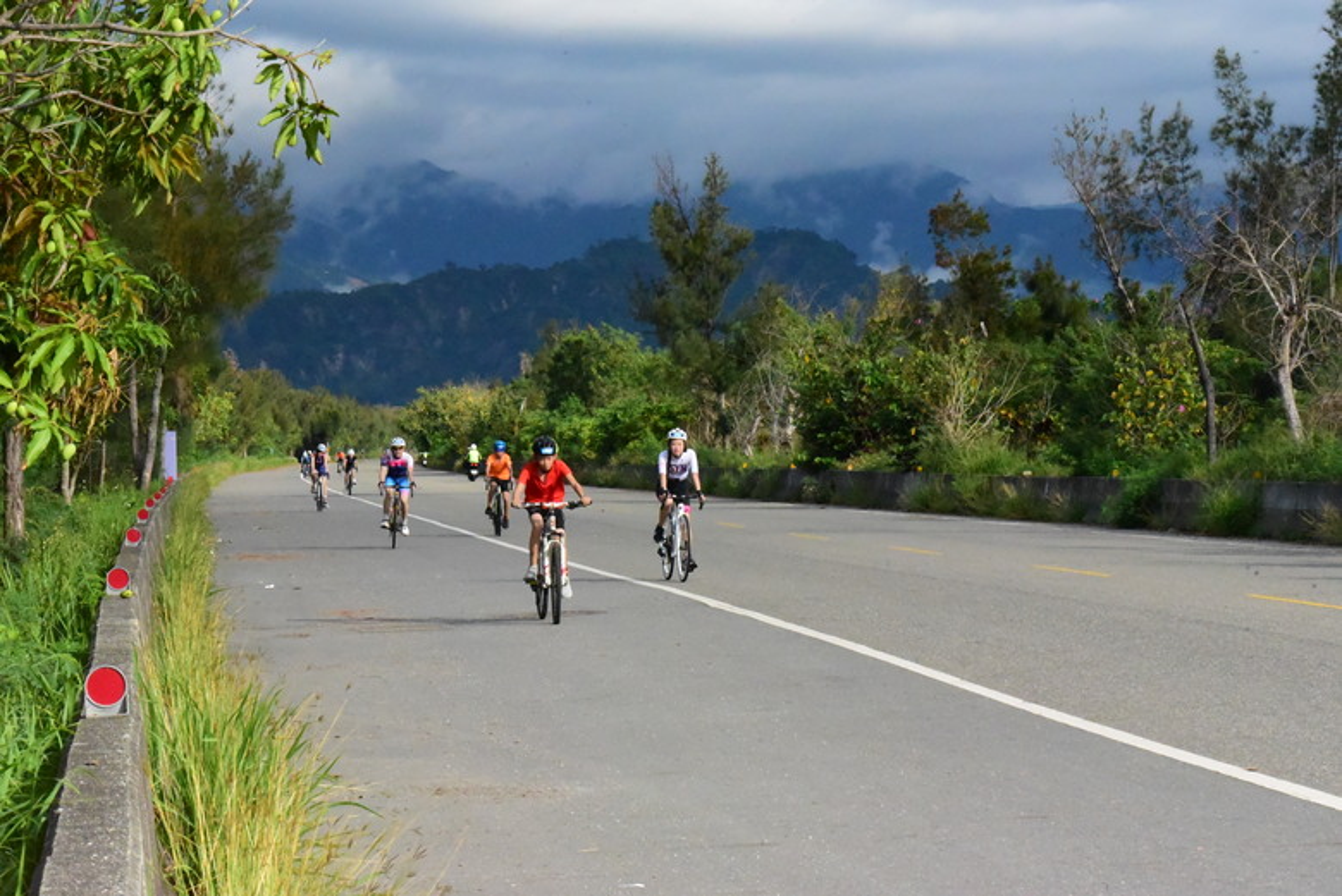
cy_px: 448
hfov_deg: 17.1
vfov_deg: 11.4
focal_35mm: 120
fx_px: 4476
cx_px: 671
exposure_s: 1/4000
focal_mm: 120
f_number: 25
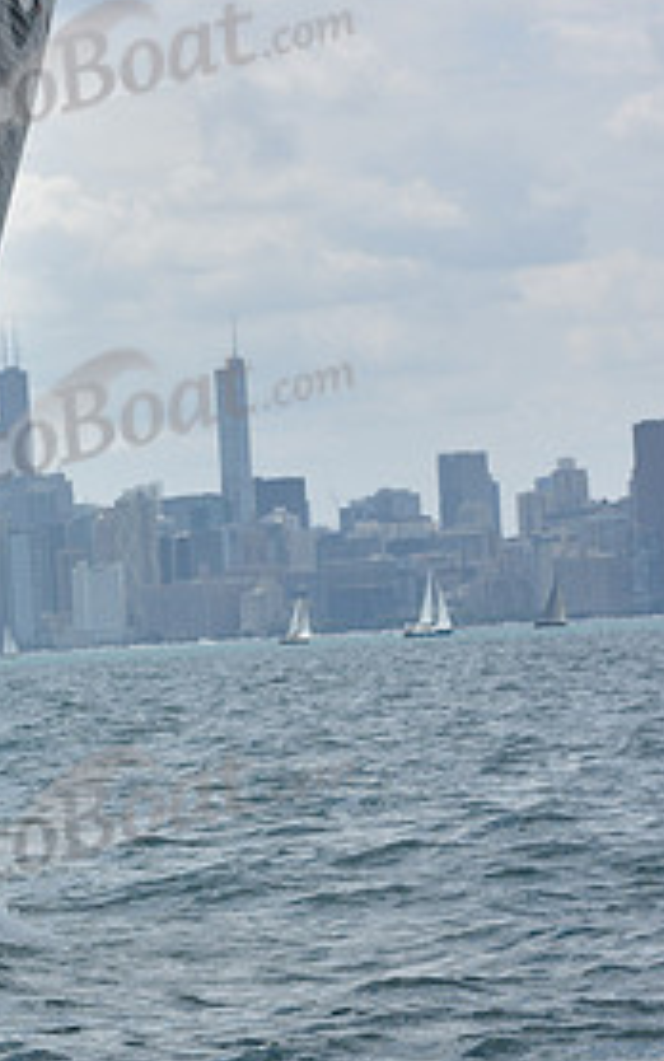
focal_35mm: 183
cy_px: 681
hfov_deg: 7.1
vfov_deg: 11.4
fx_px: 5293
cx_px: -378
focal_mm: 86
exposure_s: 1/1250
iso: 250
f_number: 9
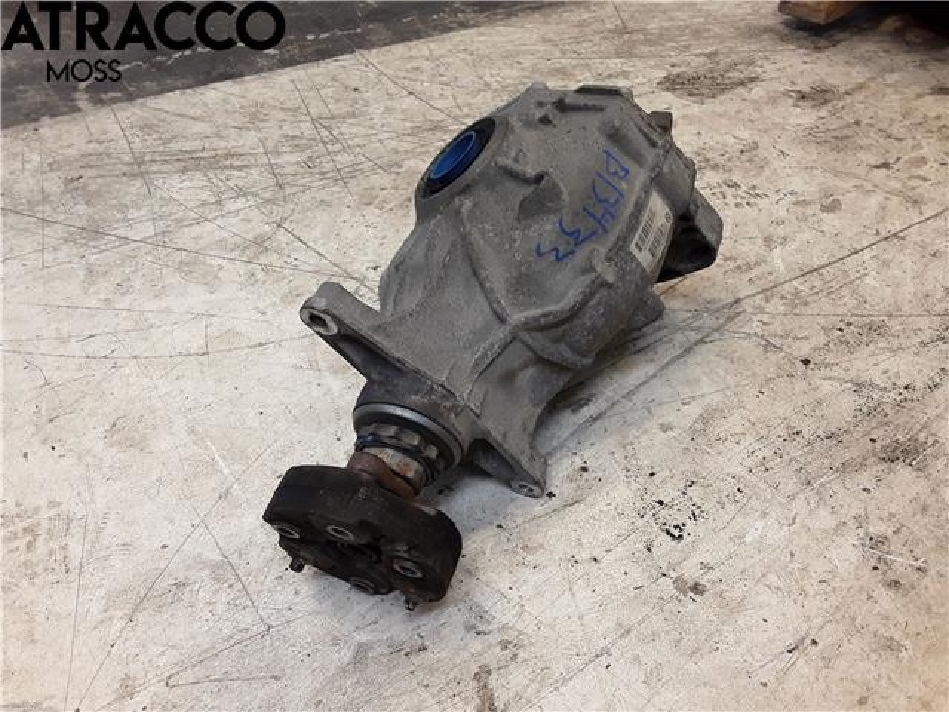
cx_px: 474
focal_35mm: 28
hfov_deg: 63.4
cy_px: 356
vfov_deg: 49.7
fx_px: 768
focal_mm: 2.91
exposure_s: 1/50
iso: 40
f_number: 1.9
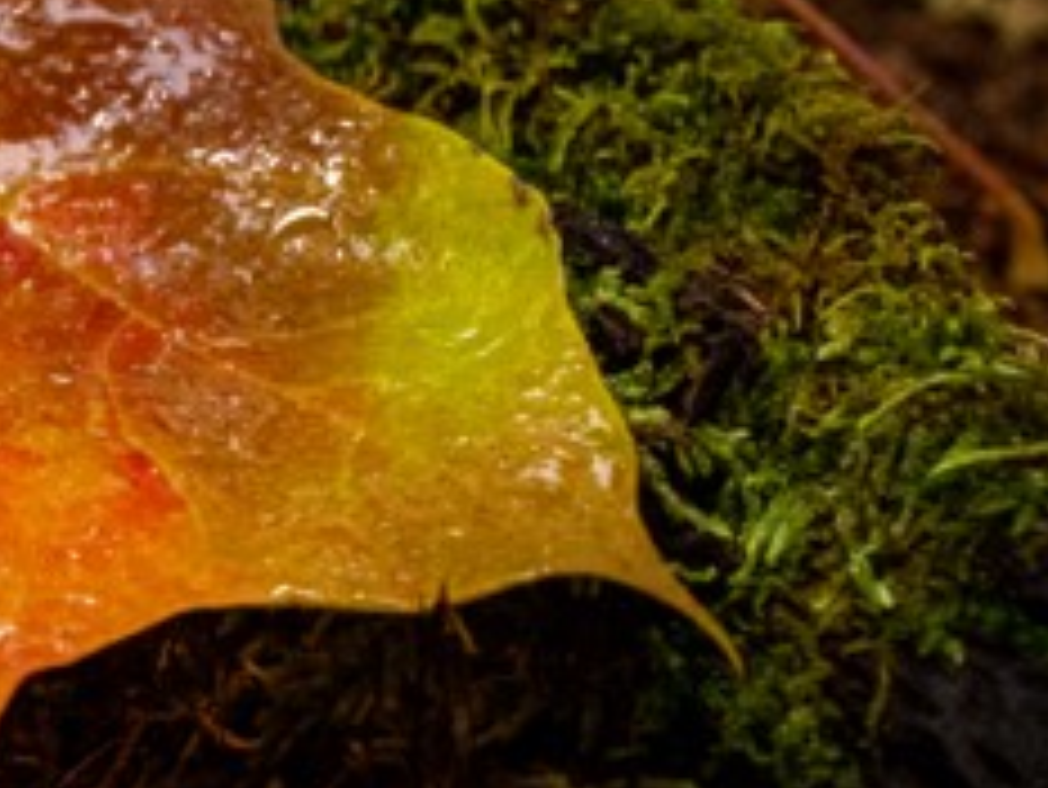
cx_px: -882
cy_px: -86
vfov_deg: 3.8
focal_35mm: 390
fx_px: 11813
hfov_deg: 5.0
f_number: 9
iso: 2000
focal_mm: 105
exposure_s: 1/100
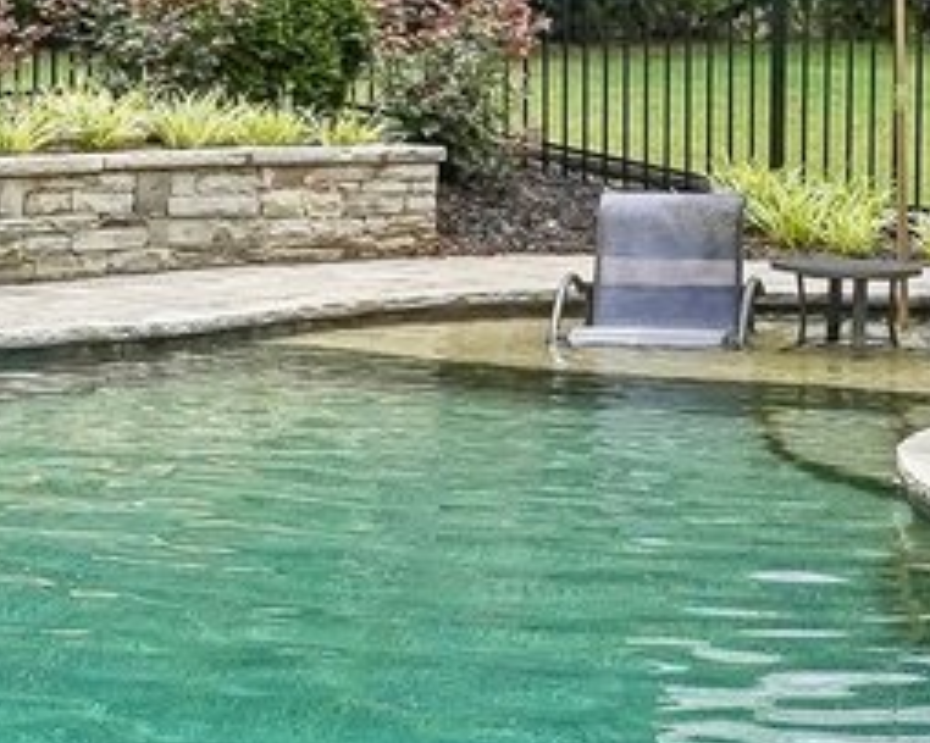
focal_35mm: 125
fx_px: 3433
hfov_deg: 15.4
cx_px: 439
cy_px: -24
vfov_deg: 12.2
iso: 800
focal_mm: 16.5
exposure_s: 1/2000
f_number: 8
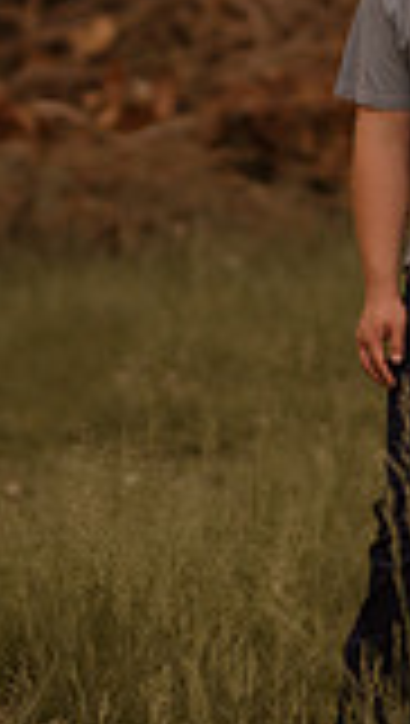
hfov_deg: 3.3
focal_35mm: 371
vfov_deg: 5.8
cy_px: 63
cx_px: 419
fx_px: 7144
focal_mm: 85
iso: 125
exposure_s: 1/320
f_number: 1.6
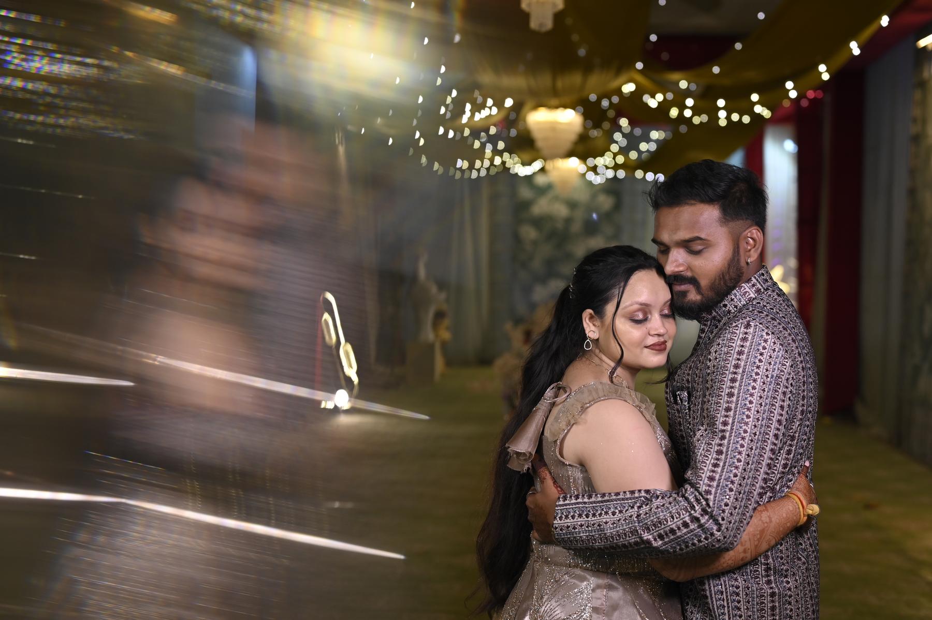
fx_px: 1294
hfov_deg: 39.6
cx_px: 466
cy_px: 310
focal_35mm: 50
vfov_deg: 27.0
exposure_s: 1/320
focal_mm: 50
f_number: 2.8
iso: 800
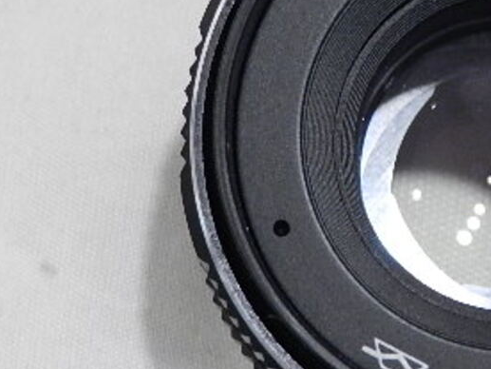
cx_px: 514
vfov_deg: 7.6
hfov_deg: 10.0
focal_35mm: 195
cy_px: 156
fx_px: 2767
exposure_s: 1/60
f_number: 4.4
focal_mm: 14.9
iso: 800
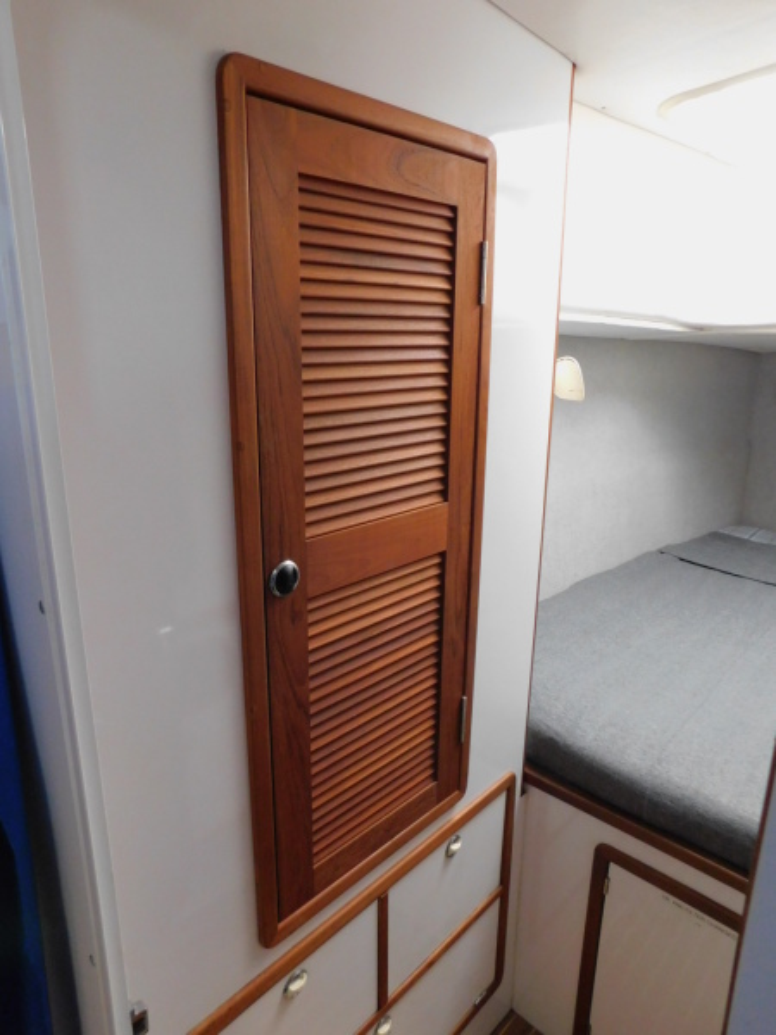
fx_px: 687
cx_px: 388
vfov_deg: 73.9
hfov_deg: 58.9
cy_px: 518
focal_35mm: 23
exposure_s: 1/30
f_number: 3
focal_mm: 4
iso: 400
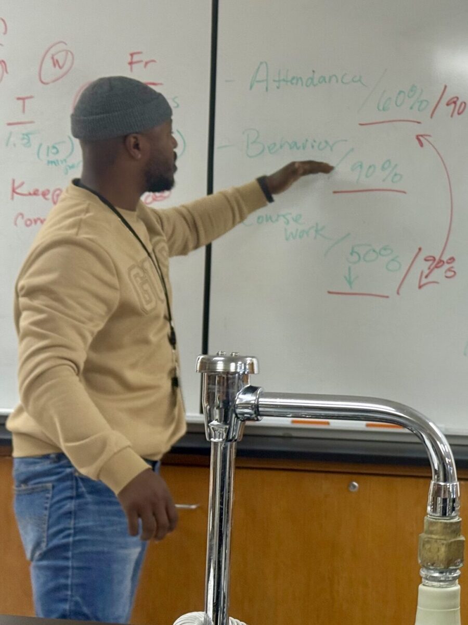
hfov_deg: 30.3
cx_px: 234
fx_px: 865
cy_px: 312
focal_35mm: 48
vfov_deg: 39.7
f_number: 1.78
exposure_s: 1/60
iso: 100
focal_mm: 6.76
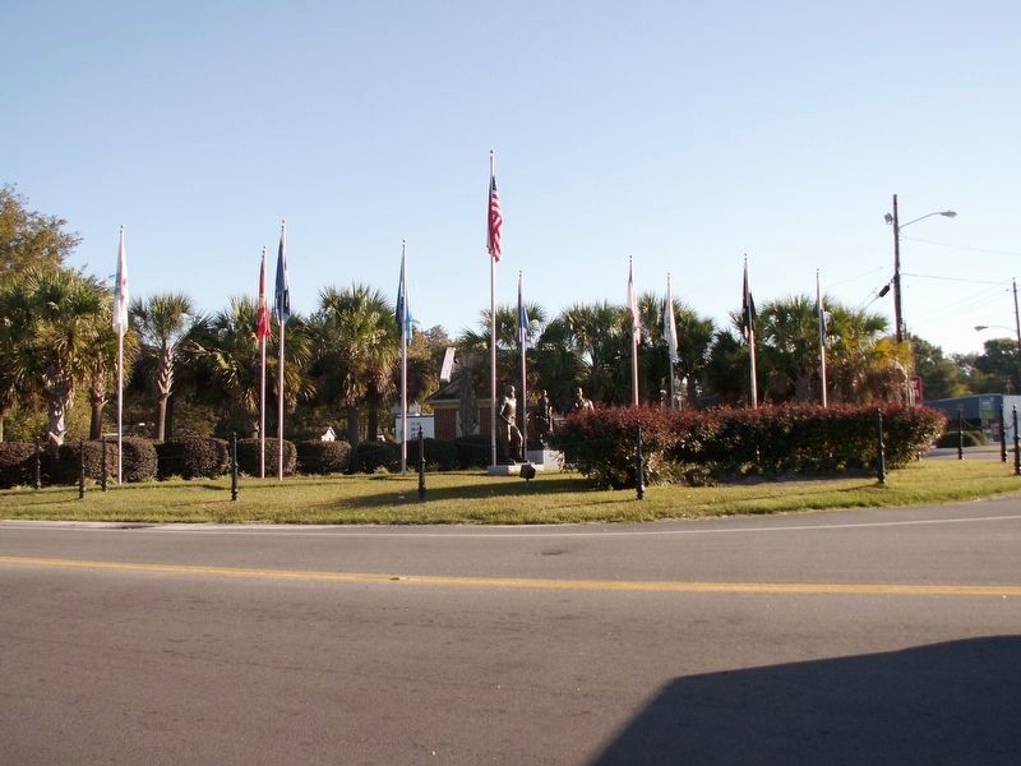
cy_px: 383
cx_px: 510
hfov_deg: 52.6
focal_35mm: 35
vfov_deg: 40.7
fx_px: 1032
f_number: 3.5
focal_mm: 5.86
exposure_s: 1/500
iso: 50
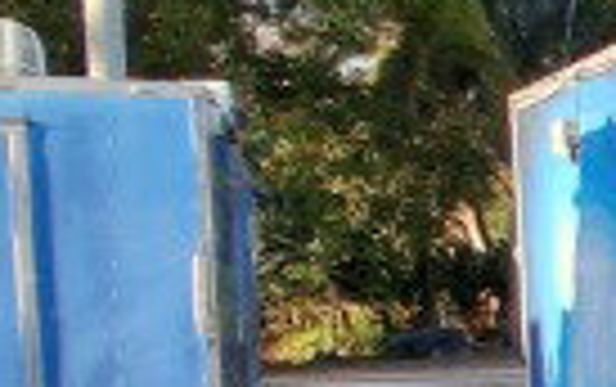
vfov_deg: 15.9
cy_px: 428
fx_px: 1345
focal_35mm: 80
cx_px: 1214
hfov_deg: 18.1
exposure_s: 1/489
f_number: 2.2
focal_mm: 1.4
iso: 50
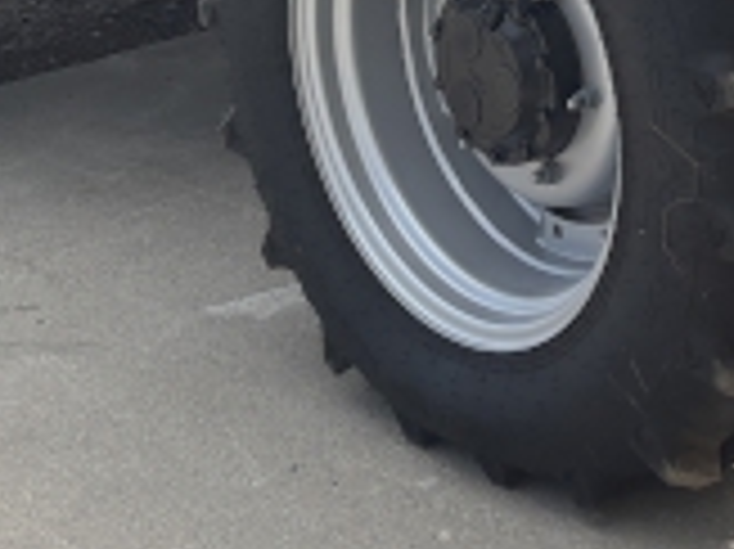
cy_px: -392
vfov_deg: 10.9
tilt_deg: -9.1
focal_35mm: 128
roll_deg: +0.1
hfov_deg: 14.9
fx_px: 2712
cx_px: 860
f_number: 1.6
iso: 50
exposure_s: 1/2639
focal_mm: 5.96
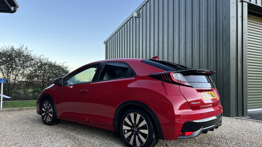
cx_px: 129
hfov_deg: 66.1
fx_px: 201
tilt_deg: +1.0
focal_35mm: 29
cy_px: 82
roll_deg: +0.6
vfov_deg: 40.1
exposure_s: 1/197
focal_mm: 5.7
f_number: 1.5
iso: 40
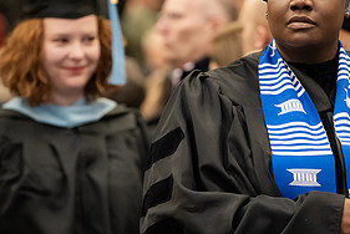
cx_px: 308
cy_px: 60
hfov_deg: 5.7
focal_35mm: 361
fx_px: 3513
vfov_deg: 3.8
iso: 2500
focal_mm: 175
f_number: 3.5
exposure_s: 1/200
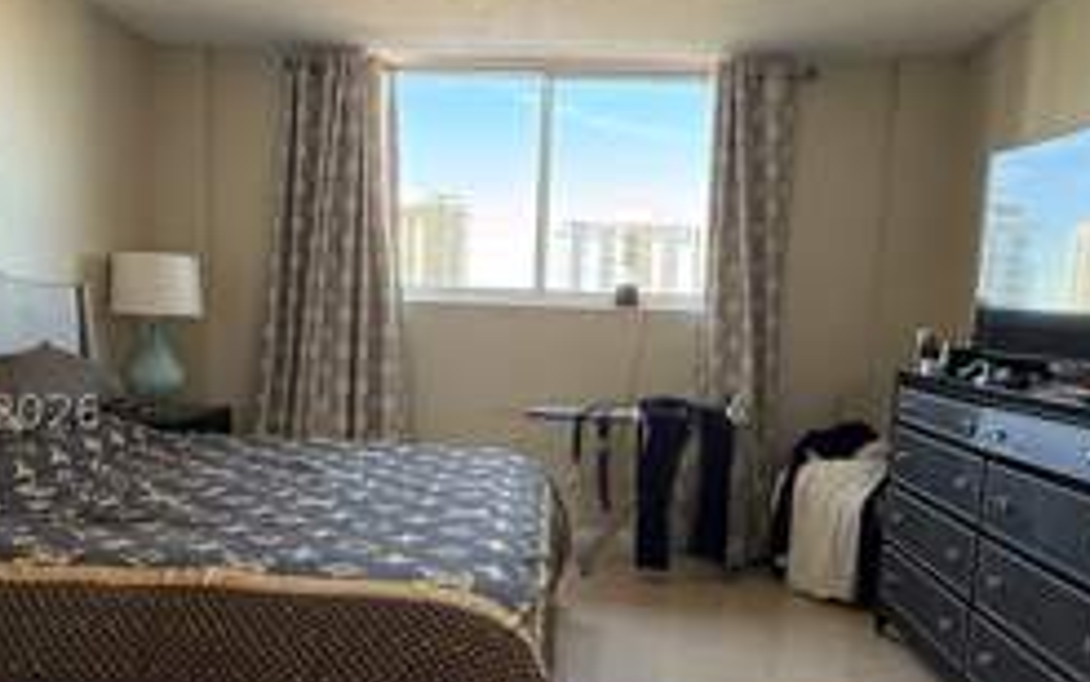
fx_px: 862
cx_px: 510
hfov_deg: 64.6
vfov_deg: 43.0
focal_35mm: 29
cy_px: 412
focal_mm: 2.22
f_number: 2.2
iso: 250
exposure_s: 1/120
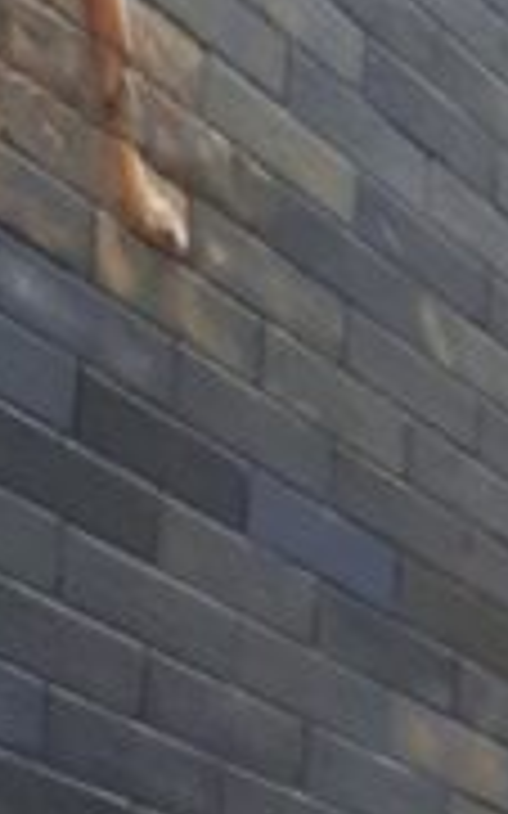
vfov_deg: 12.8
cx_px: 1704
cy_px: 823
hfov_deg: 7.0
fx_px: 3591
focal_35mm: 162
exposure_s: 1/30
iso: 200
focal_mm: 3.6
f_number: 1.9
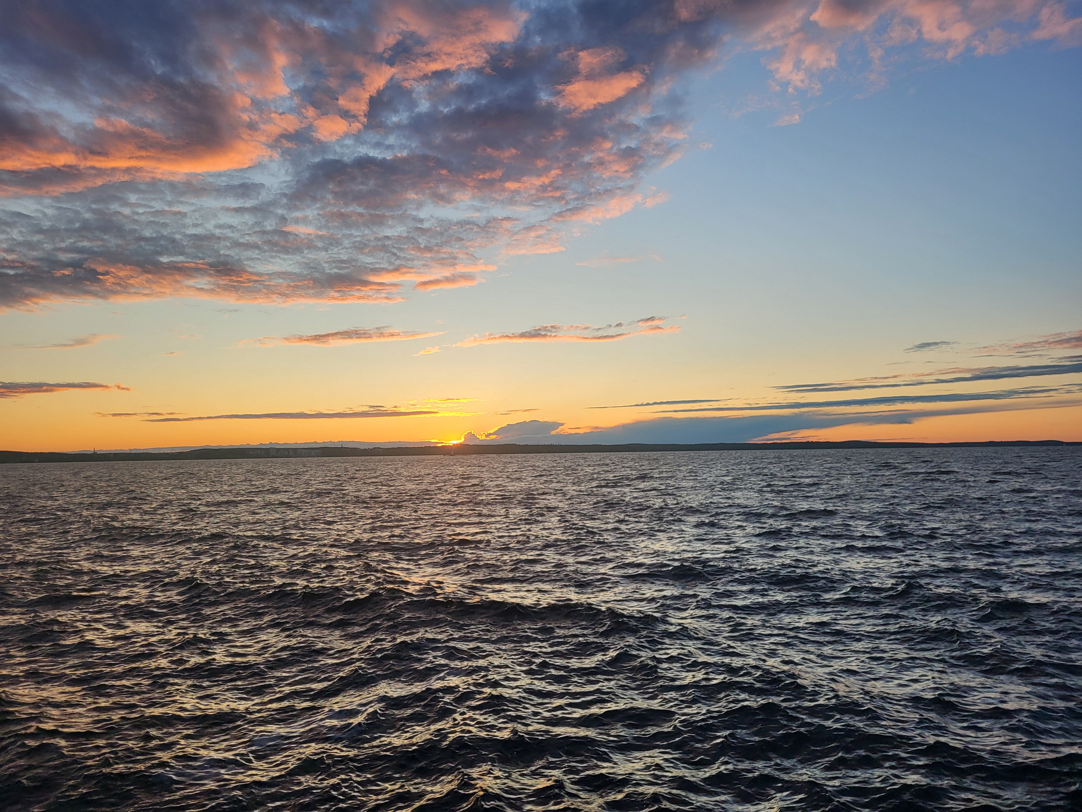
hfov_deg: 67.3
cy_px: 406
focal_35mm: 26
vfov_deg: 53.1
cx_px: 541
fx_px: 813
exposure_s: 1/690
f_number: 1.8
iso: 40
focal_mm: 5.4
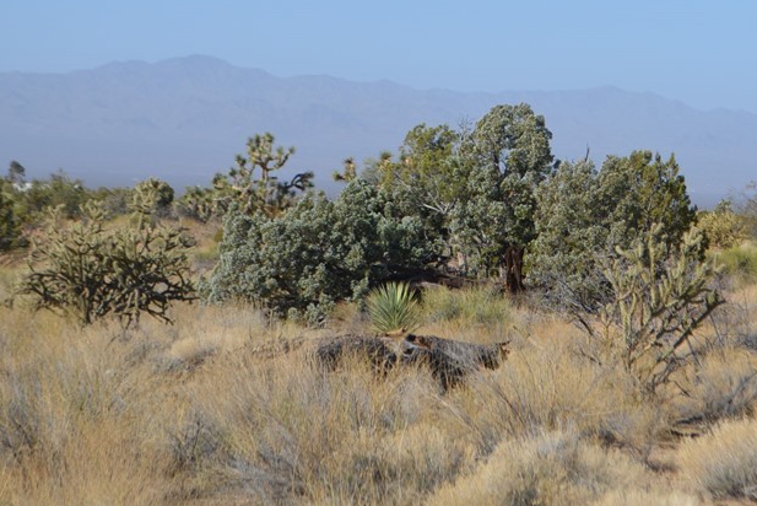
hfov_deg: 14.1
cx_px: 525
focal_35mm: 145
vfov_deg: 9.5
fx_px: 3048
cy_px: 99
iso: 400
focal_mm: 55
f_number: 7.1
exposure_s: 1/2000
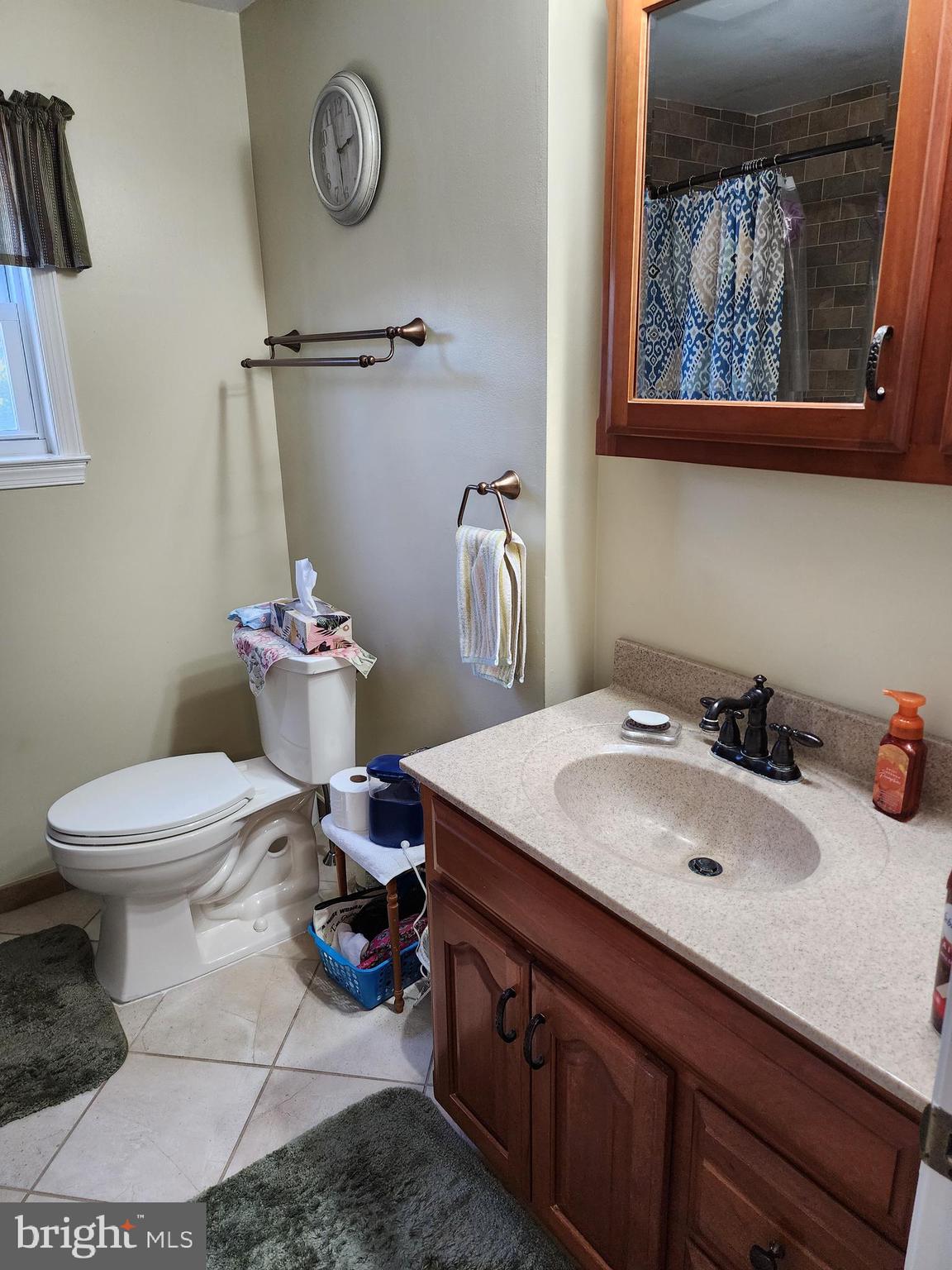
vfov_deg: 73.9
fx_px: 843
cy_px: 635
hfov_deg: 58.9
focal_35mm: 23
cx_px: 476
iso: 250
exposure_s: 1/120
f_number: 1.8
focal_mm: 6.4
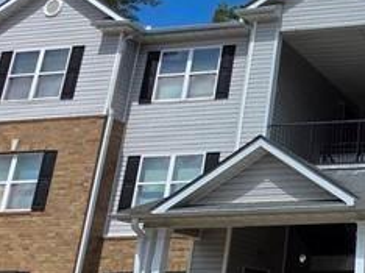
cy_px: 129
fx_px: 600
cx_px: 494
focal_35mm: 57
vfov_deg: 25.6
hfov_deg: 27.3
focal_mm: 2.2
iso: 40
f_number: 1.9
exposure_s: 1/2586
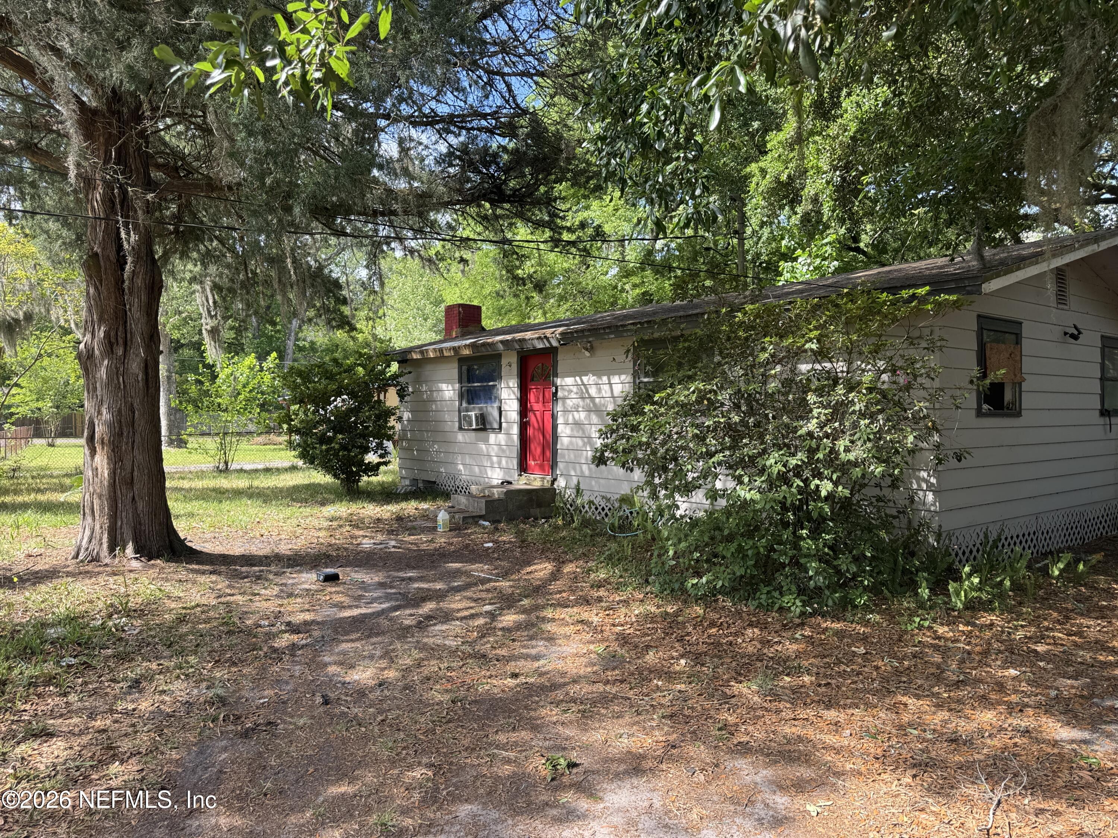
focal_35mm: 24
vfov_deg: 56.8
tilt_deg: -1.2
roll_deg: -0.6
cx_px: 559
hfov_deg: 71.6
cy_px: 419
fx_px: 775
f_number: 1.78
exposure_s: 1/773
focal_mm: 6.76
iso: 80
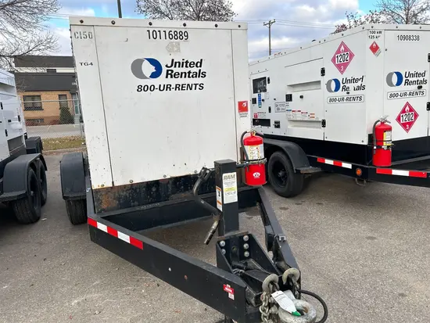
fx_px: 323
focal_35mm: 26
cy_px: 162
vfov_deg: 53.1
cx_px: 215
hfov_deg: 67.3
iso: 50
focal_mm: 5.7
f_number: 1.5
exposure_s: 1/1009
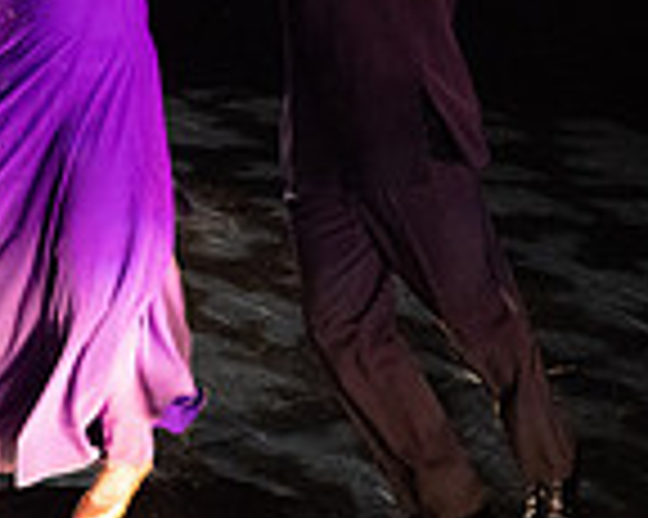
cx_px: 202
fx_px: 5060
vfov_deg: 5.8
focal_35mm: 264
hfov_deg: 7.3
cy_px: -115
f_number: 4
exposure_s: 1/125
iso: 8000
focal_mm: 70
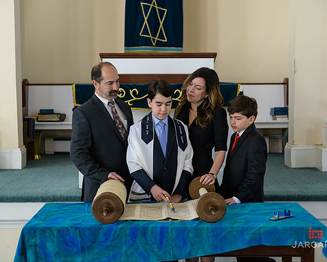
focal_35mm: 68
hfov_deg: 27.9
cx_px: 159
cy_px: 131
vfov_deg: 22.5
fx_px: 658
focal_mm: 60
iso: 400
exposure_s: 1/125
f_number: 3.2
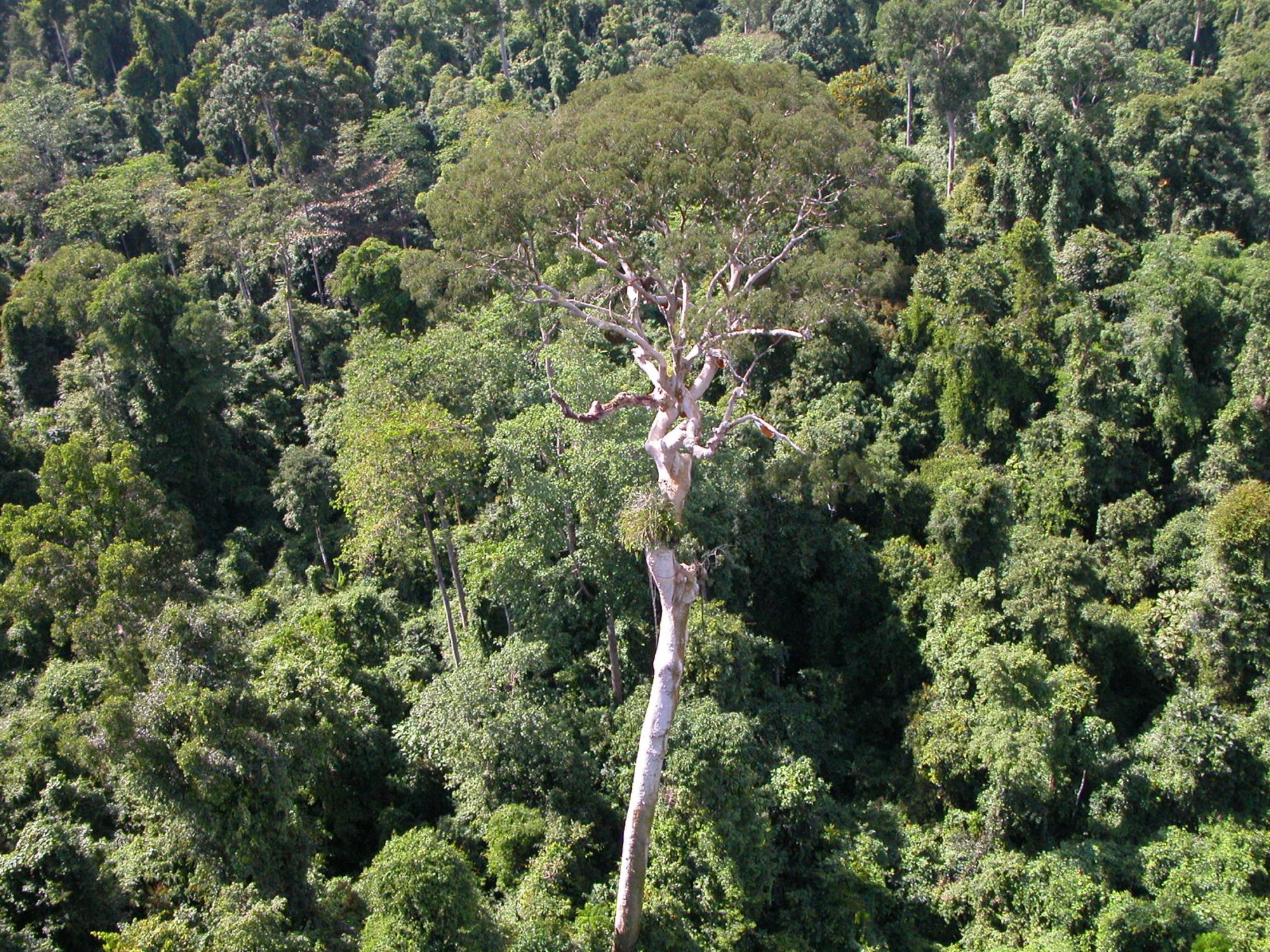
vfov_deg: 41.8
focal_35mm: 34
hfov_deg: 54.0
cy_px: 476
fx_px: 1247
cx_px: 635
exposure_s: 1/250
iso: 200
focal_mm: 8.9
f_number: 7.1
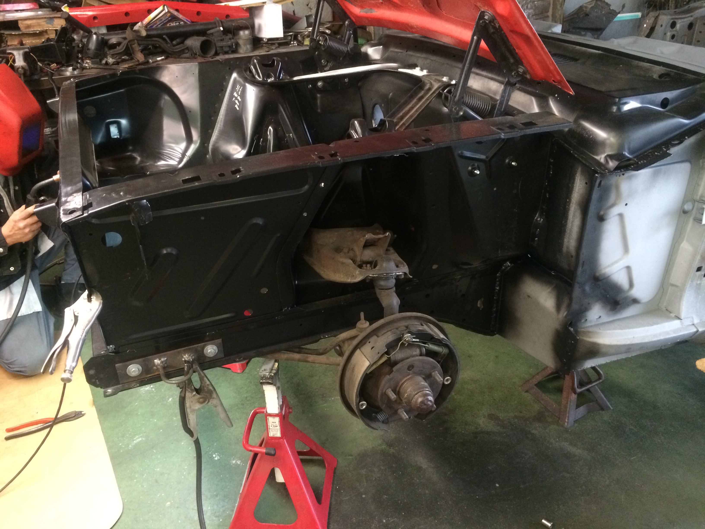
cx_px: 352
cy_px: 264
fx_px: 591
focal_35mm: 29
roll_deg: +3.4
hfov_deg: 61.7
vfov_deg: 48.2
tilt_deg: -28.9
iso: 320
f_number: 2.2
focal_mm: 4.15
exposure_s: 1/15
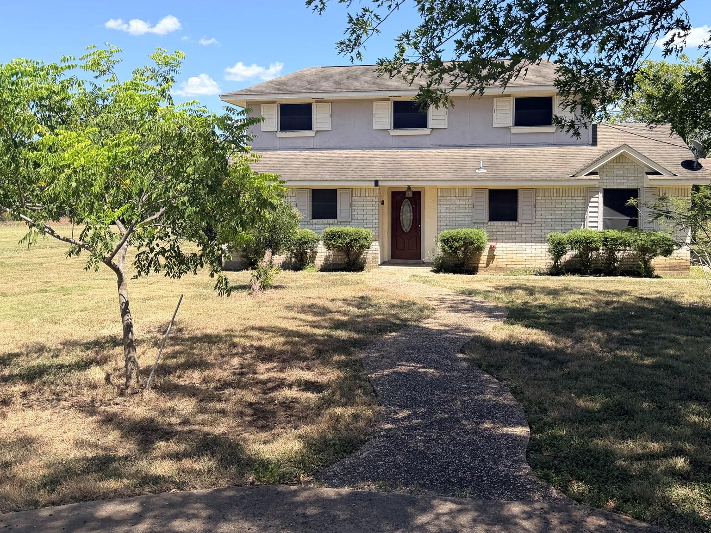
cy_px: 215
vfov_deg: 44.0
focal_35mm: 32
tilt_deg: -2.0
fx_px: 657
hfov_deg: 56.8
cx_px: 382
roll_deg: +0.0
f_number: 1.78
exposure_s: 1/2703
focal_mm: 6.76
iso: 80
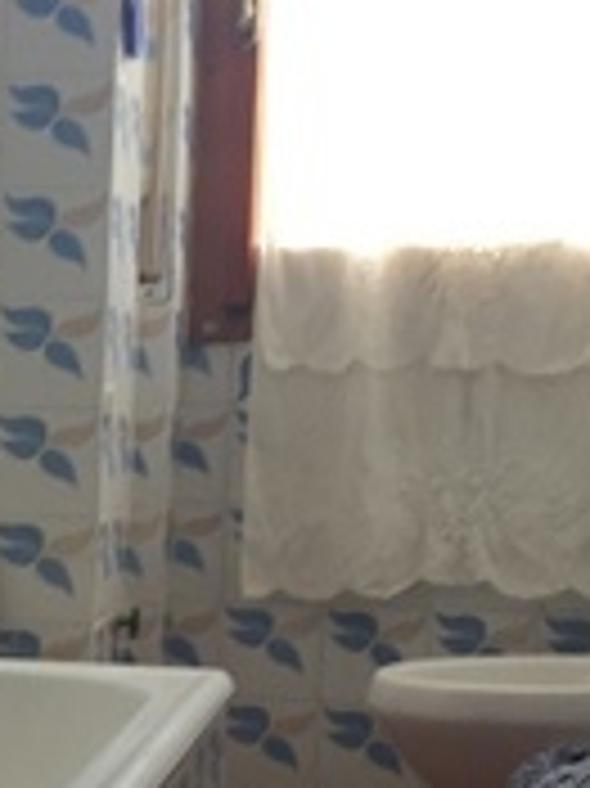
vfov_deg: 18.4
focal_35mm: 106
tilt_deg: -8.3
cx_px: -392
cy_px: 653
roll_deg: +2.0
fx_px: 2412
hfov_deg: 12.9
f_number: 2.2
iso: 32
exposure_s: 1/50
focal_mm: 4.15
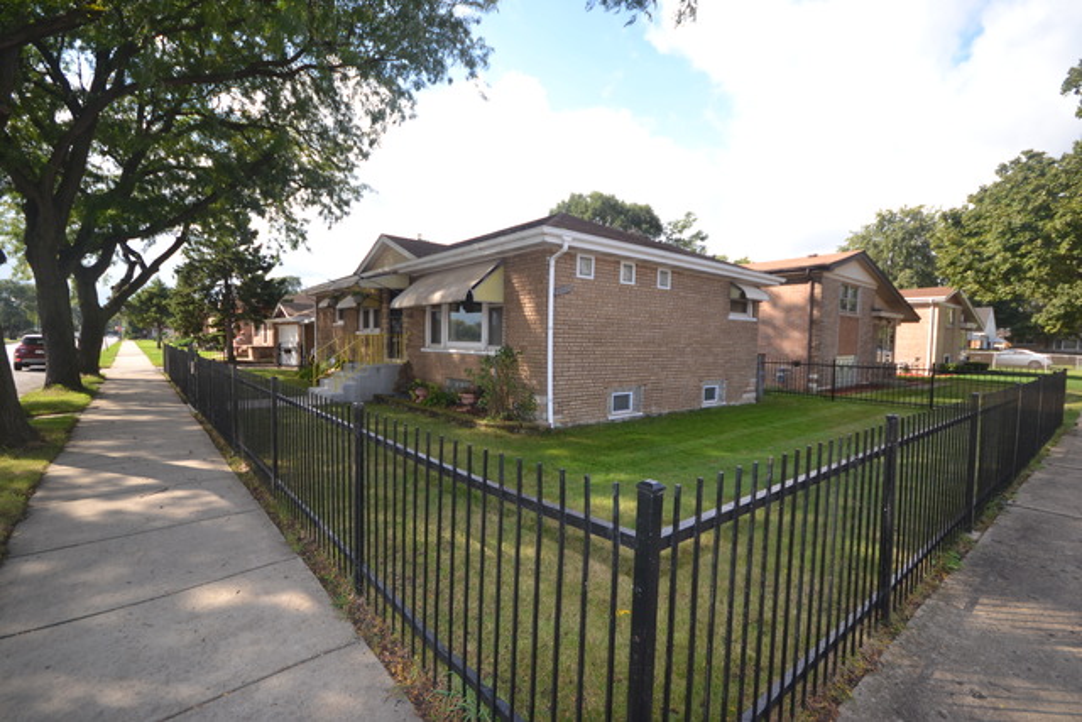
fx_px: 451
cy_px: 361
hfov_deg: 100.4
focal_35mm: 15
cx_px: 541
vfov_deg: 77.4
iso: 100
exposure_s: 1/125
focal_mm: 10
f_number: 5.6
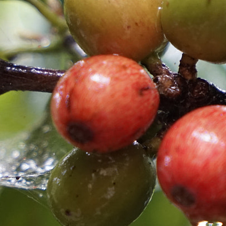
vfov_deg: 14.9
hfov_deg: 14.3
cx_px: 285
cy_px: 76
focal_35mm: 117
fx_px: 864
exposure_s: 1/80
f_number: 4
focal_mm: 35
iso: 1600
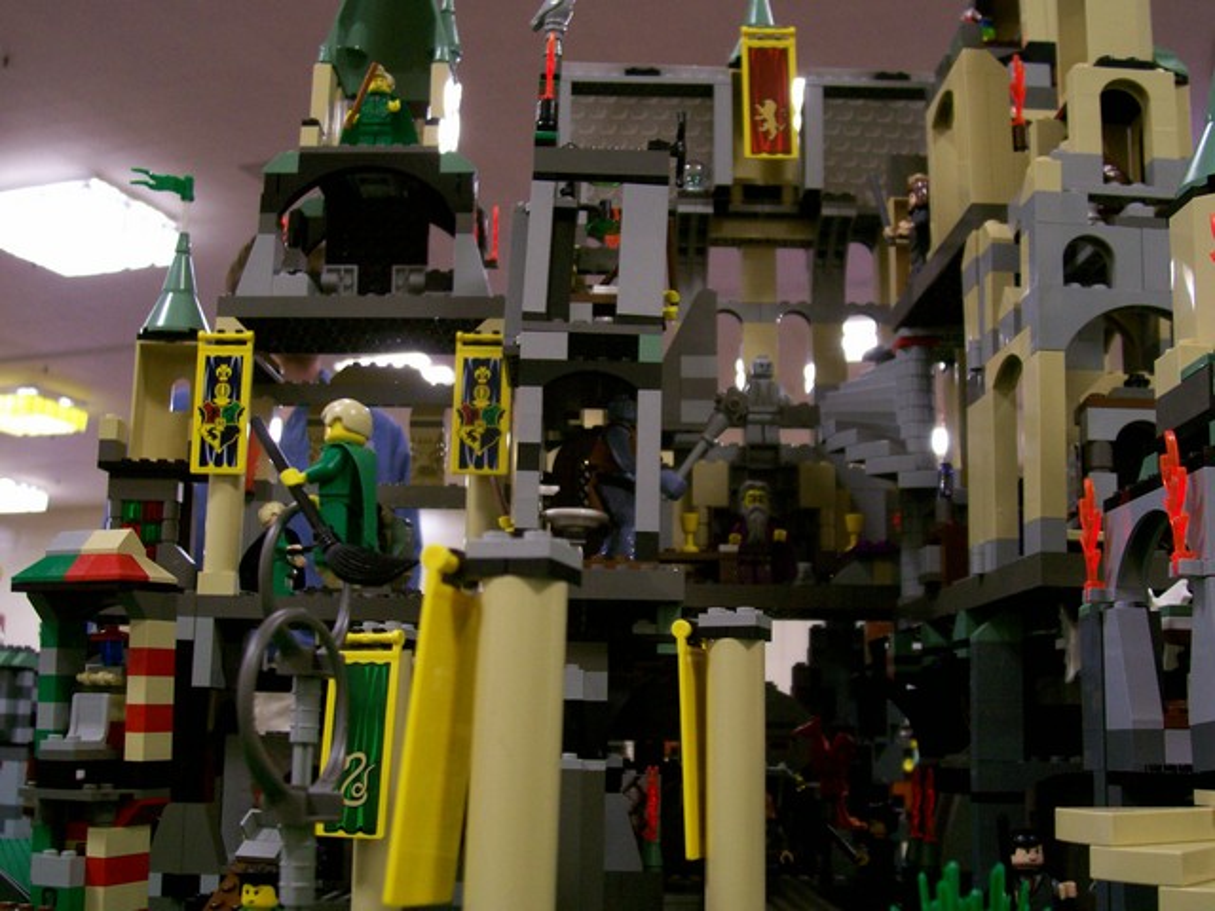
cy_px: 456
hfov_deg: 44.8
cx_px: 608
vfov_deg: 34.3
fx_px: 1474
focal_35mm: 42
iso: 160
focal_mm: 7
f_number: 2.9
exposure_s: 1/8
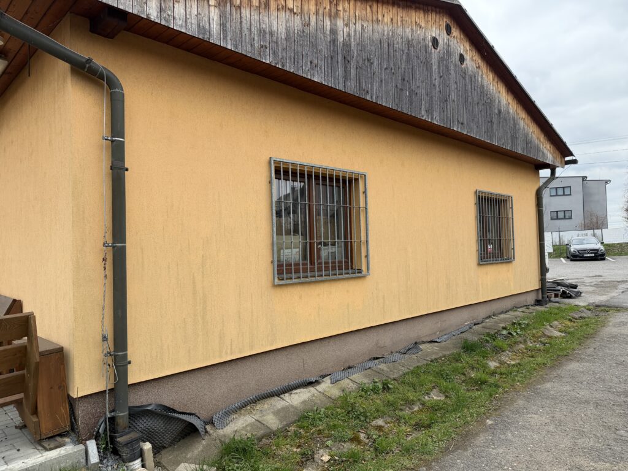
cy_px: 236
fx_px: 435
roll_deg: +1.4
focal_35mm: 24
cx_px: 314
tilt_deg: +2.4
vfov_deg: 56.8
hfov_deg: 71.6
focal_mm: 6.76
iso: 100
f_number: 1.78
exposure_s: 1/589
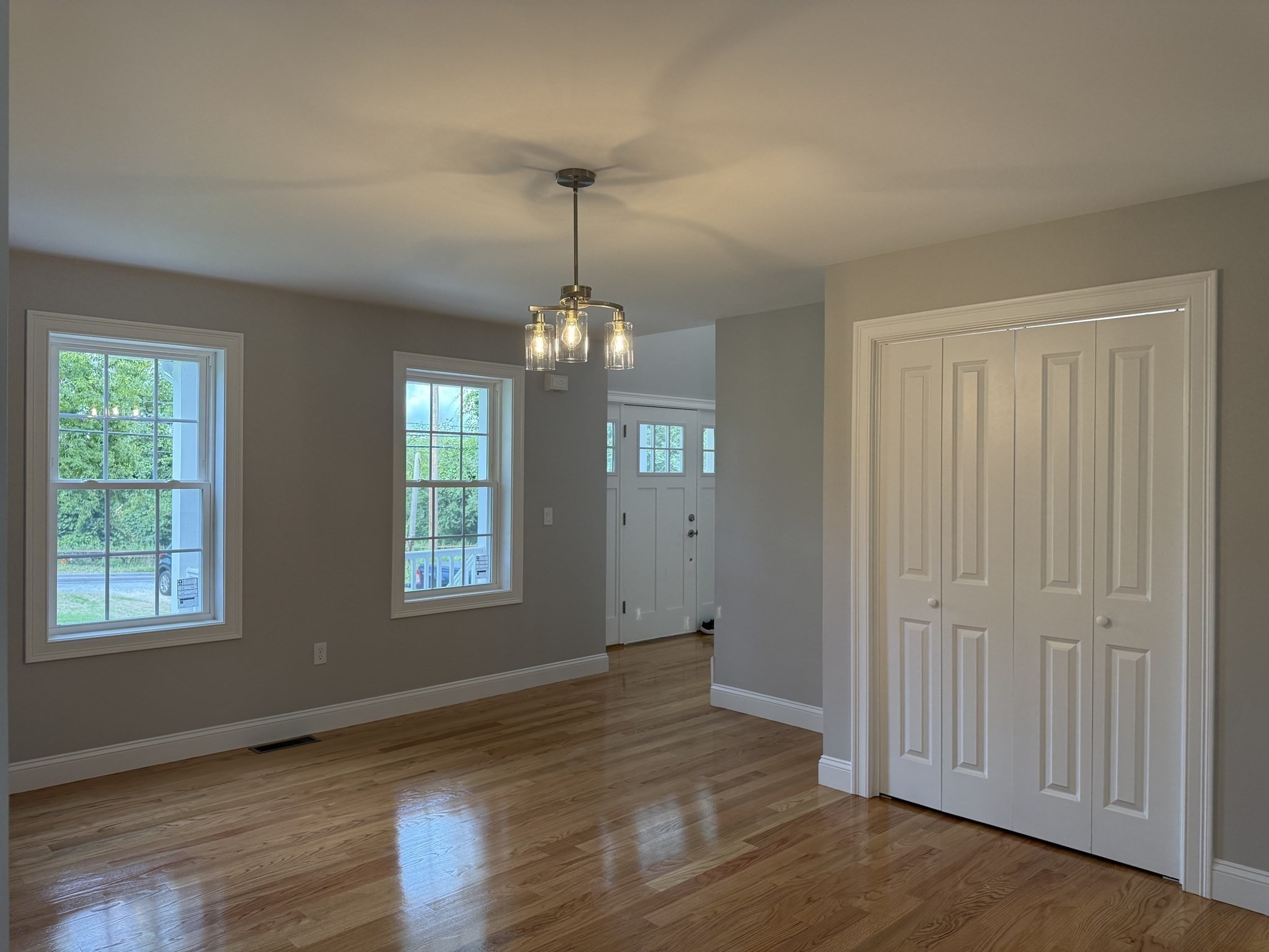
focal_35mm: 24
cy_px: 476
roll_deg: -0.3
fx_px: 880
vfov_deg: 56.8
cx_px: 634
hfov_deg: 71.6
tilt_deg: +0.4
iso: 160
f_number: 1.78
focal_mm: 6.76
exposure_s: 1/225
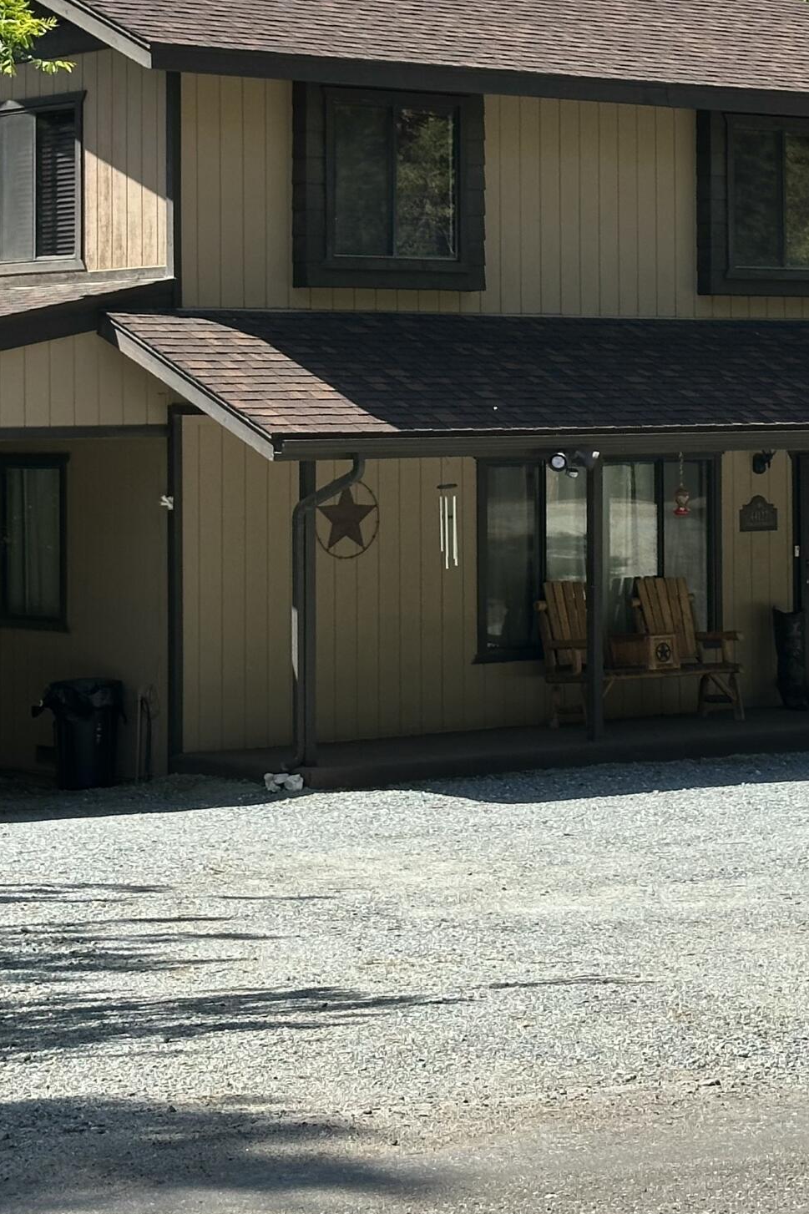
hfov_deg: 13.3
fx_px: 3473
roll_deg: +0.2
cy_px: 282
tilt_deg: +1.9
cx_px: 516
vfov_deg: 19.7
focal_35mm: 103
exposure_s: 1/2667
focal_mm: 6.86
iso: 64
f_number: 1.78
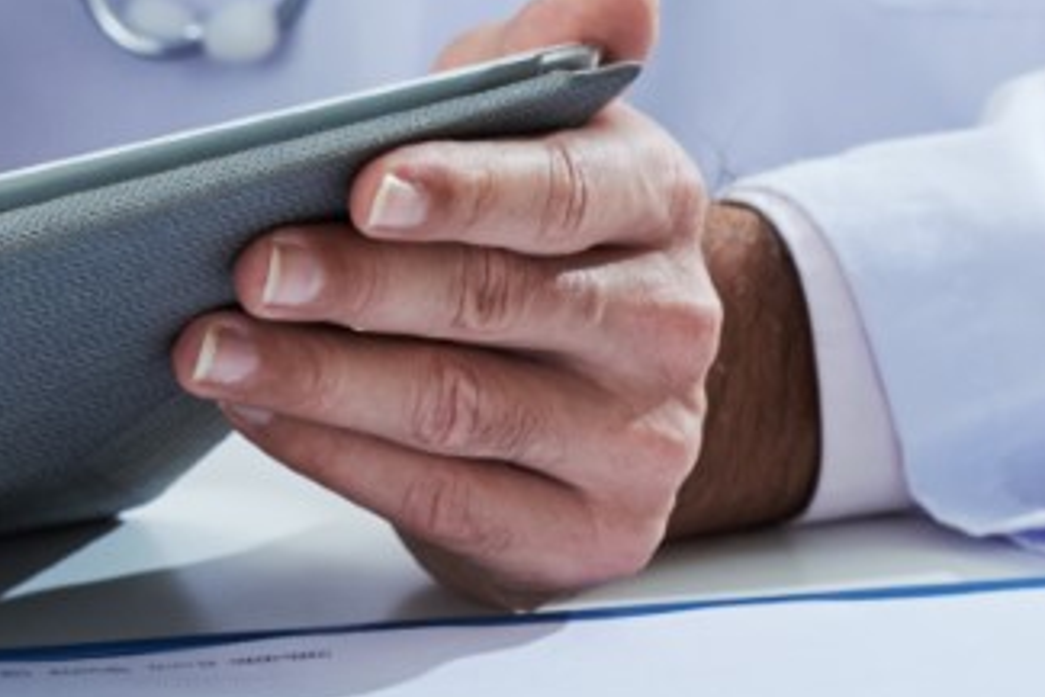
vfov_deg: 2.4
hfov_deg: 3.6
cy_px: -96
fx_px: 16349
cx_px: -611
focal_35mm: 563
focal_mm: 122
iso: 400
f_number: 8
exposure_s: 1/200
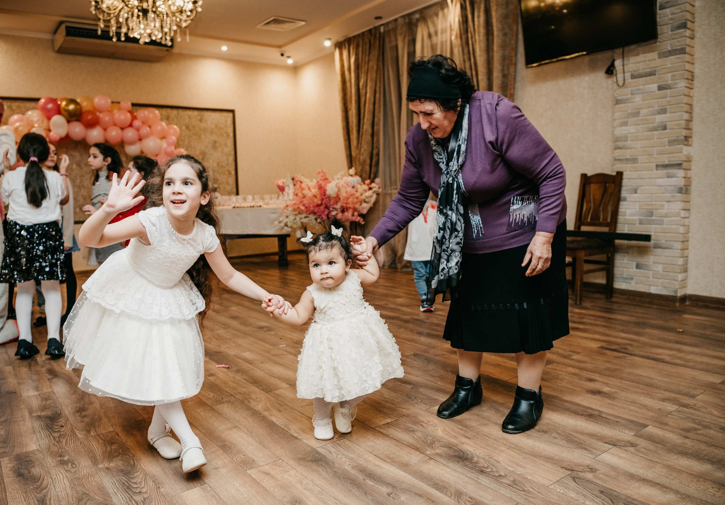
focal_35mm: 26
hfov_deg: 68.7
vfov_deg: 51.0
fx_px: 529
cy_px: 264
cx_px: 328
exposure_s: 1/160
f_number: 3.5
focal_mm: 24
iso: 250
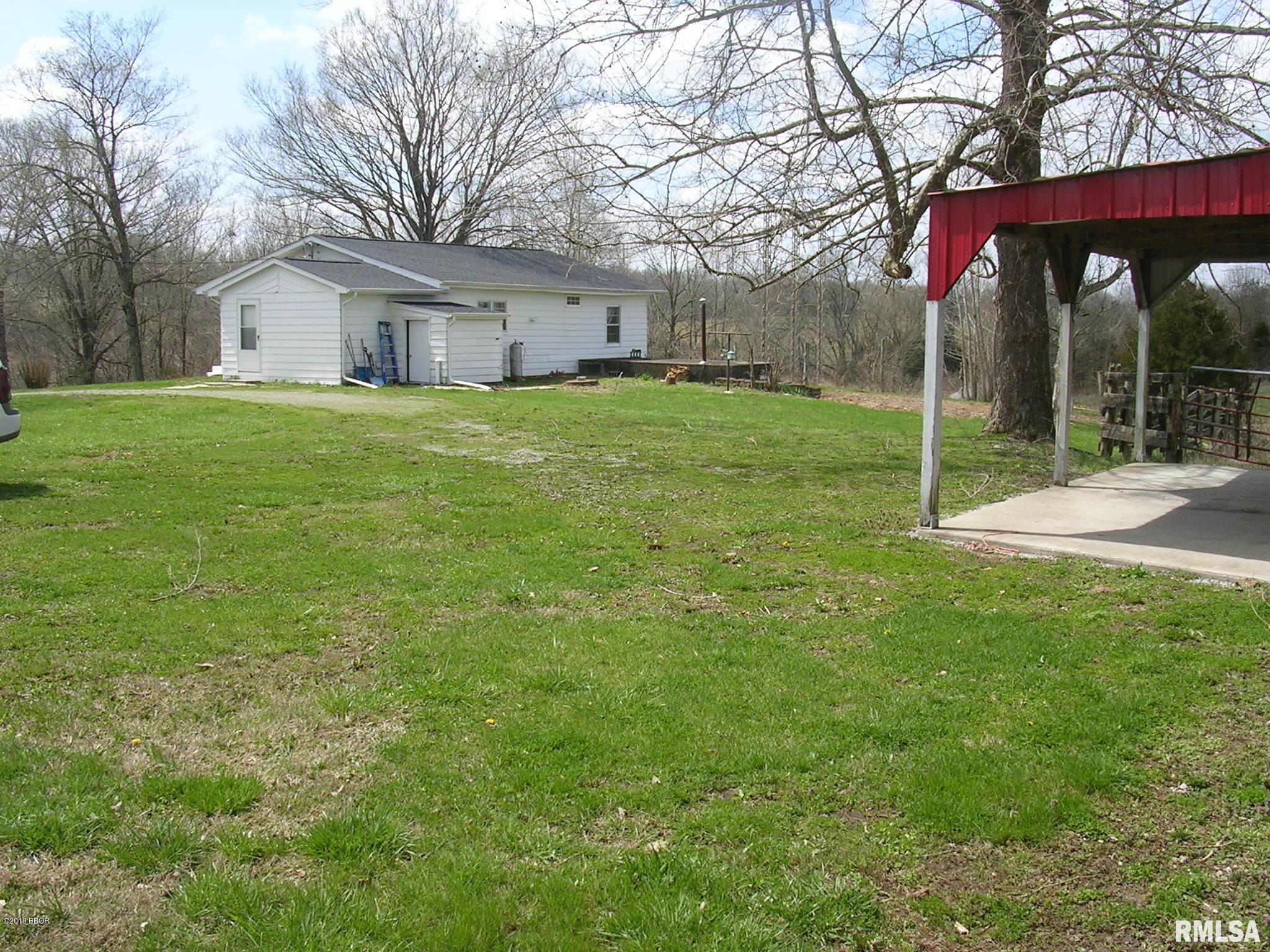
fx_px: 1394
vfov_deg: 37.7
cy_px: 476
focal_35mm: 38
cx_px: 635
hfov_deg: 49.0
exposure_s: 1/236
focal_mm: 5.8
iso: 50
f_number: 5.6
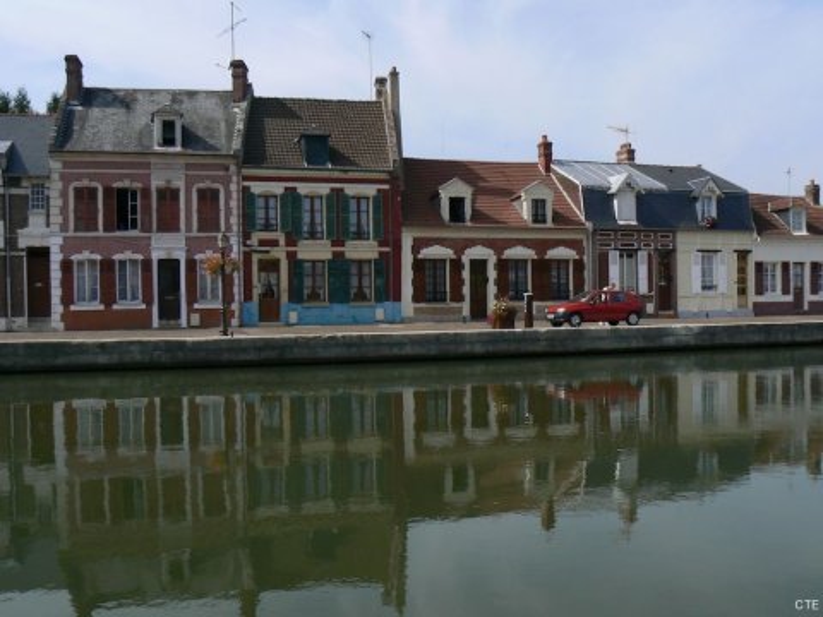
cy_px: 308
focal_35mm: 36
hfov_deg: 51.4
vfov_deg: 39.7
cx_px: 412
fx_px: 856
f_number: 7.1
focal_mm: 6
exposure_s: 1/400
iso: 80
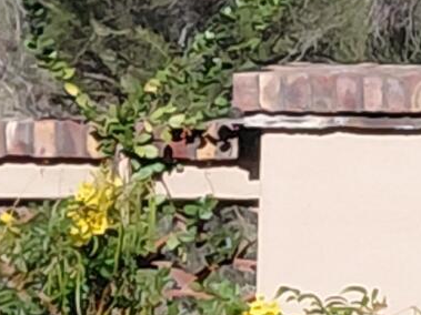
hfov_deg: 8.0
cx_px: 1425
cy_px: -95
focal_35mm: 198
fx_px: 2407
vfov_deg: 7.4
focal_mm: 4.69
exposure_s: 1/3060
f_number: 1.8
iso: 50
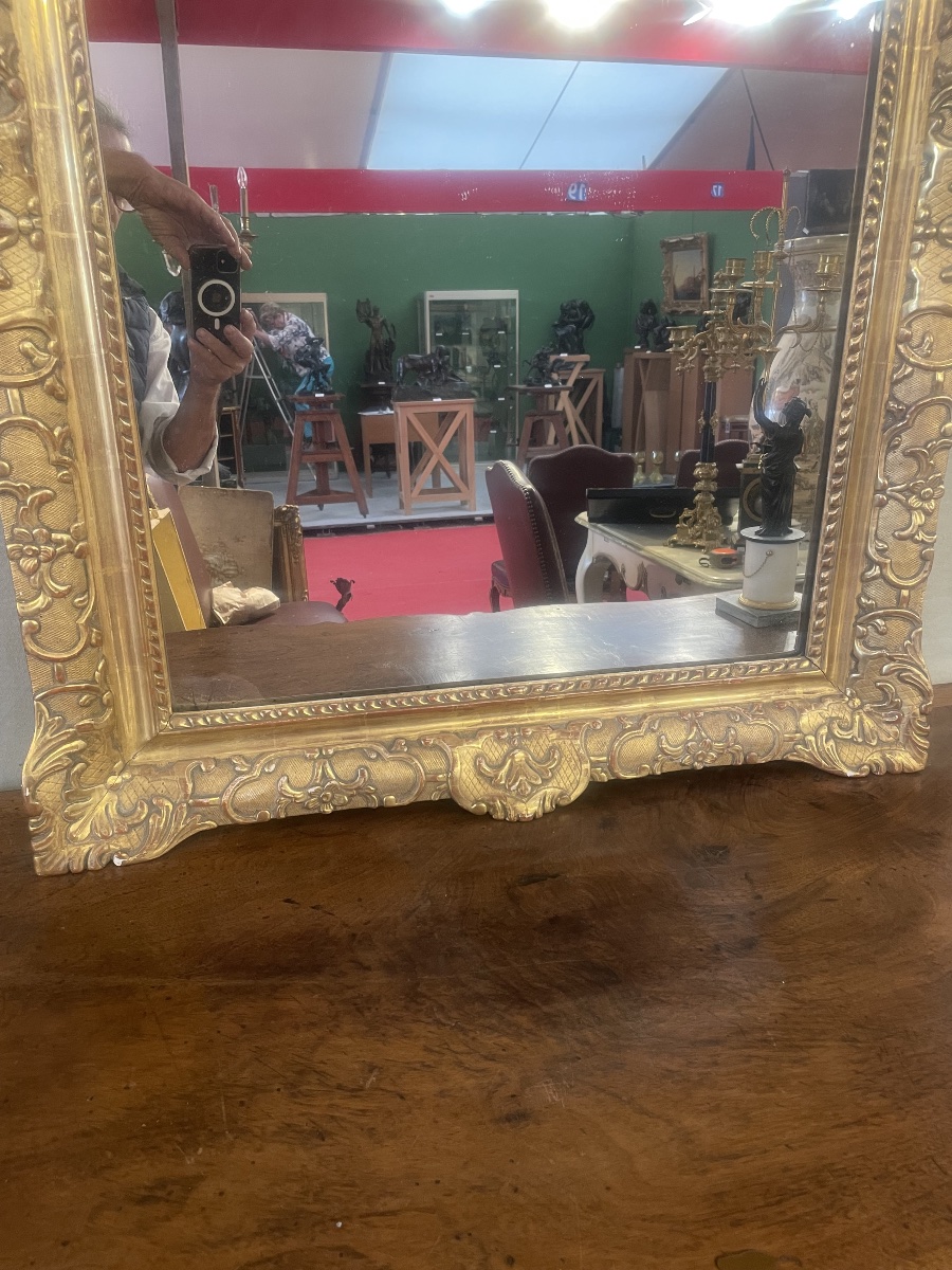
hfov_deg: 53.1
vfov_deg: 67.3
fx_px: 953
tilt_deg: -24.5
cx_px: 476
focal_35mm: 26
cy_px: 635
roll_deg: -0.6
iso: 160
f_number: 1.6
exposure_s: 1/50
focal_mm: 4.2
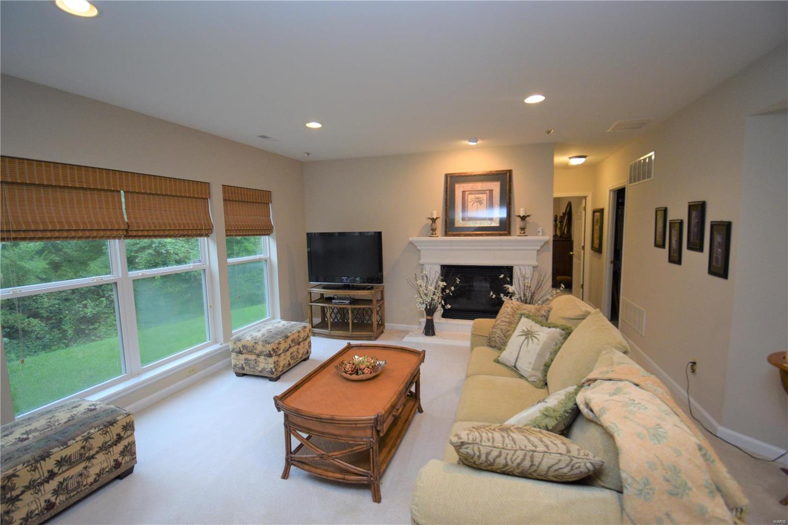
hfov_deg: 100.4
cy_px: 262
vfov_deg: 77.3
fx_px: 328
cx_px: 394
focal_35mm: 15
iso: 1000
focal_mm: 10
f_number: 4.5
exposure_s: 1/60
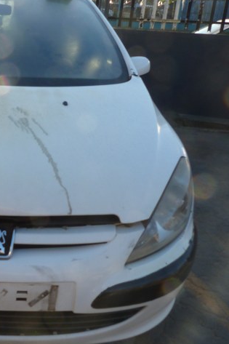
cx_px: -21
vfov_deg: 44.5
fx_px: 420
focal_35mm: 44
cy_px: 159
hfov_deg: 27.9
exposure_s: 1/160
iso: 80
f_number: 4
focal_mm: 4.5
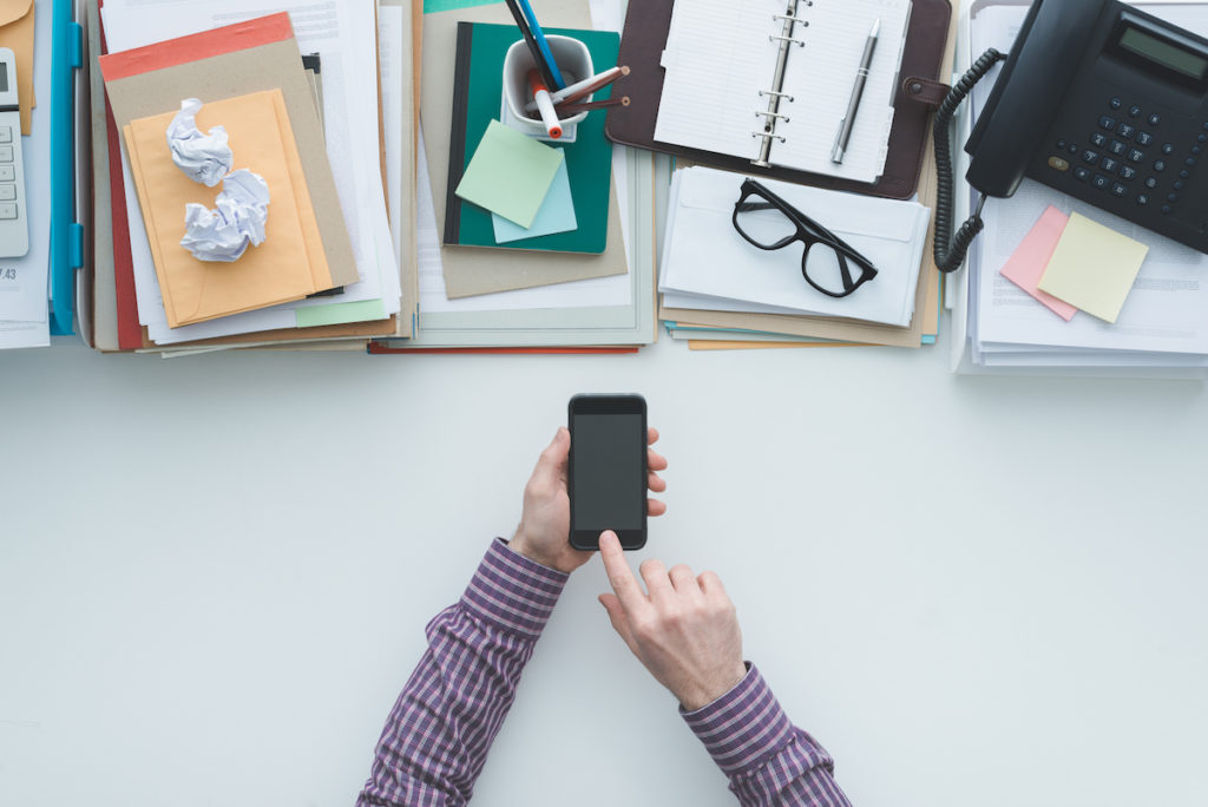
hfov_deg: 39.6
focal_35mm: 50
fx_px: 1679
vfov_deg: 27.0
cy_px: 404
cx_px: 604
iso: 100
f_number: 8
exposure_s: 1/125
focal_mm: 50
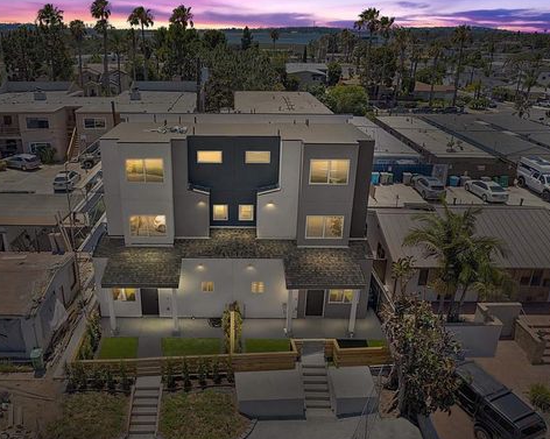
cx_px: 232
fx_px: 455
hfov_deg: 61.9
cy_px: 213
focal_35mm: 28
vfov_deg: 51.5
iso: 110
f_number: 2.8
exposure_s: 1/1250
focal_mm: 8.38
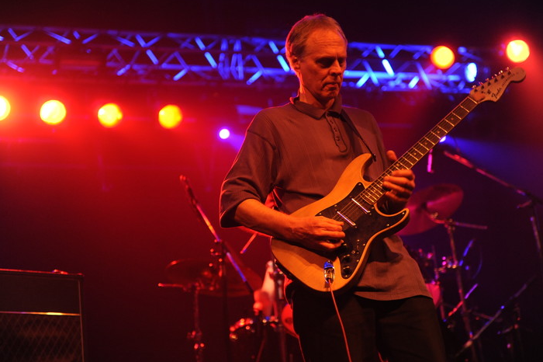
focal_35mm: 72
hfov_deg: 28.1
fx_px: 1085
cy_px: 177
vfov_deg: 18.9
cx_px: 265
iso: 2000
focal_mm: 70
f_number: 2.8
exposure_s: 1/40
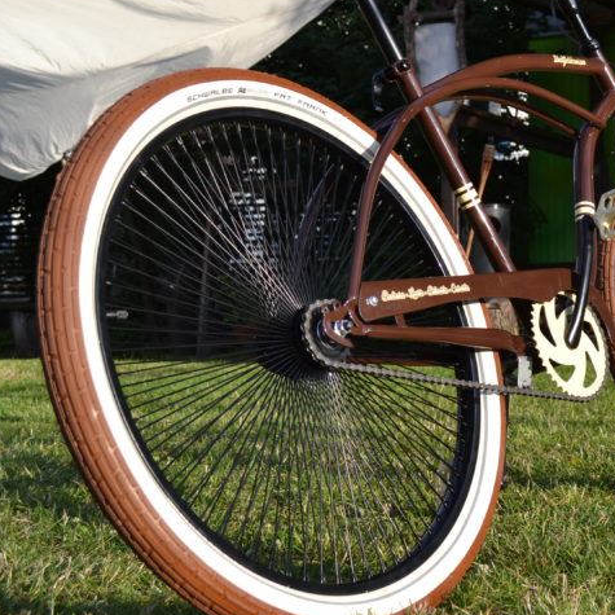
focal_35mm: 66
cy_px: 241
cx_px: 527
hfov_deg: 25.5
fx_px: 1327
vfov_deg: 26.0
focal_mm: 24
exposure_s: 1/250
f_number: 5.6
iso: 100
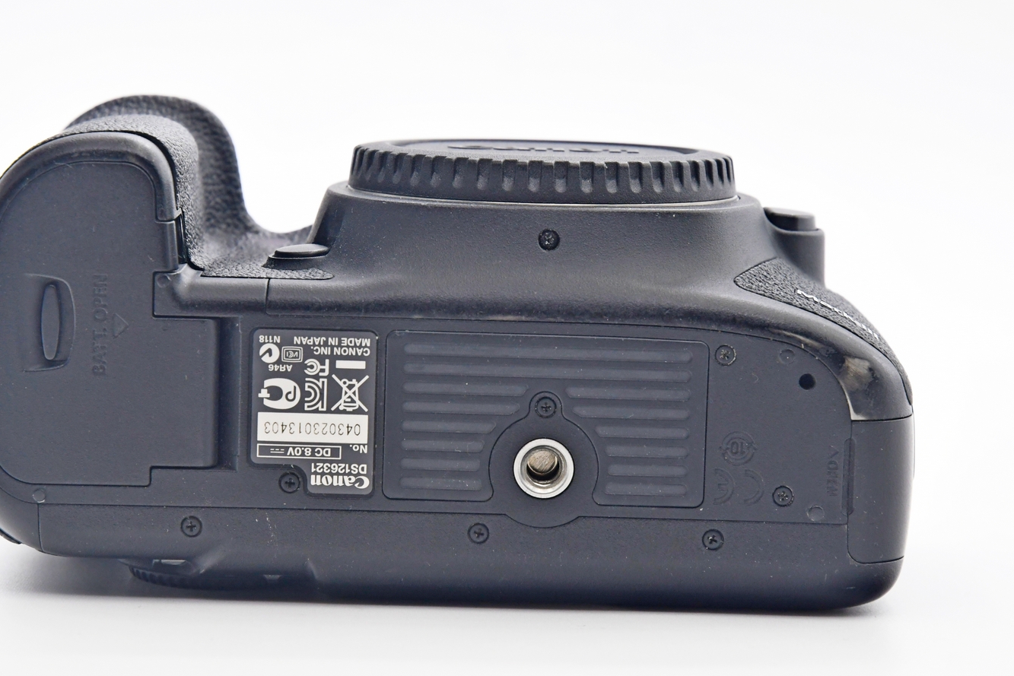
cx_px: 466
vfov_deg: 10.2
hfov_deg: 15.2
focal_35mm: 135
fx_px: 3803
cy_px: 335
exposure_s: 1/125
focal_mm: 80
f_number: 8
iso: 1250
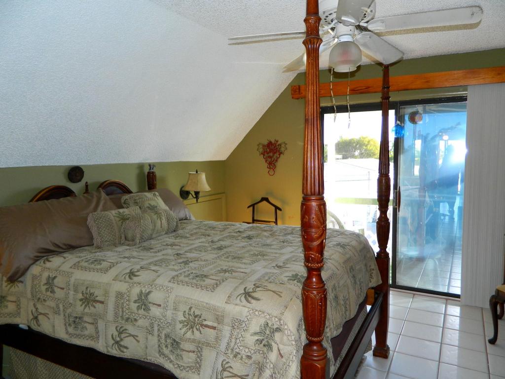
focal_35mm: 25
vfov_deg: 54.9
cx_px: 252
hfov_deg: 69.4
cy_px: 190
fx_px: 365
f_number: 3.1
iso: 80
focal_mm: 4.5
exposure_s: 1/80
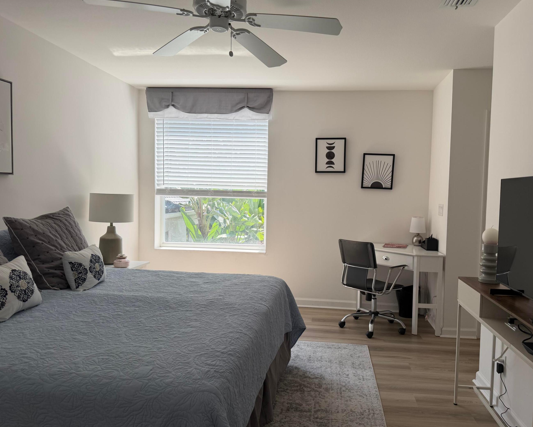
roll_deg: -1.4
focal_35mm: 26
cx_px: 289
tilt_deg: -2.8
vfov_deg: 54.9
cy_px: 216
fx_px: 410
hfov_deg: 65.9
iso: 80
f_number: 1.78
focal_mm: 6.76
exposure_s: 1/268
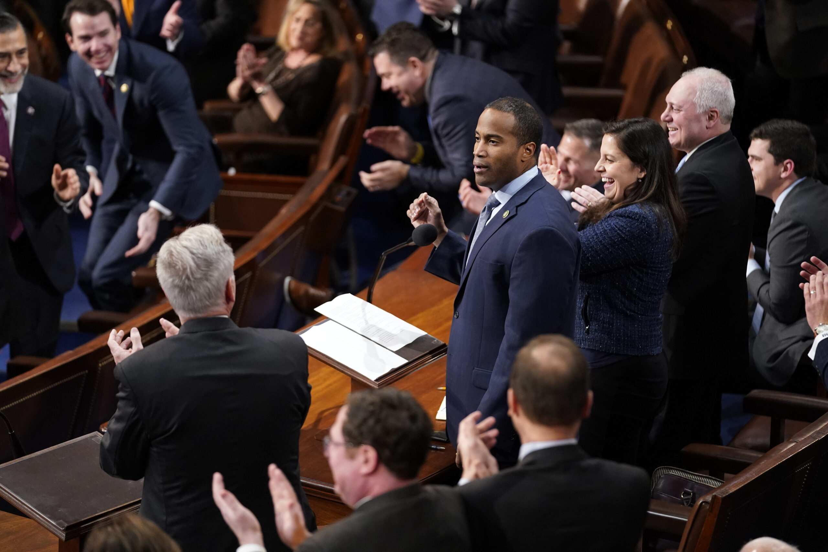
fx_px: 3979
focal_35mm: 173
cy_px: 276
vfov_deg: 7.9
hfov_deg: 11.9
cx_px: 414
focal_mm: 173
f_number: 2.8
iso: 4000
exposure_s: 1/320
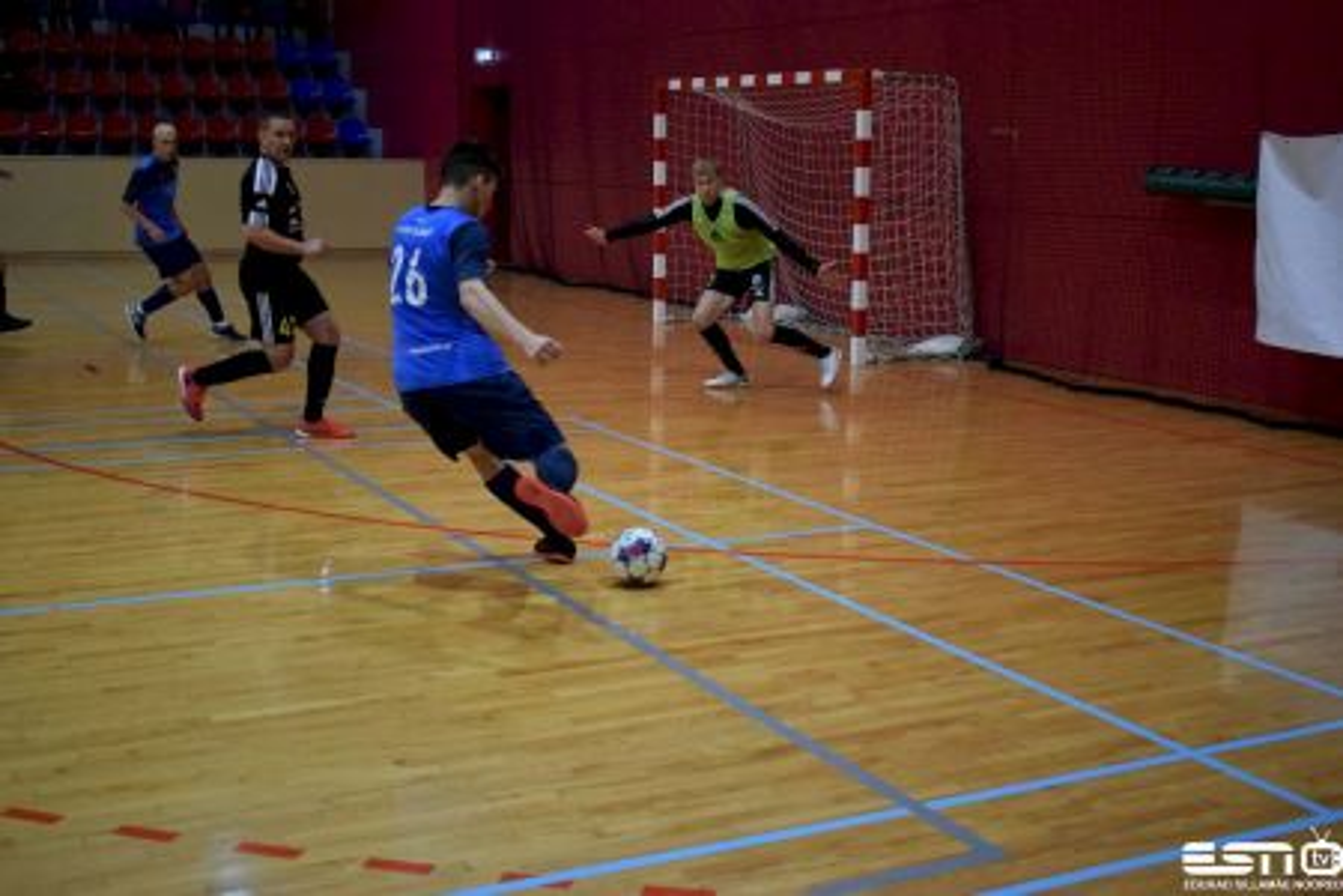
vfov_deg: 29.9
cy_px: 448
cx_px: 672
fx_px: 1679
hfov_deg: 43.6
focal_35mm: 45
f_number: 4.2
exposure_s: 1/500
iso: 5000
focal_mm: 30
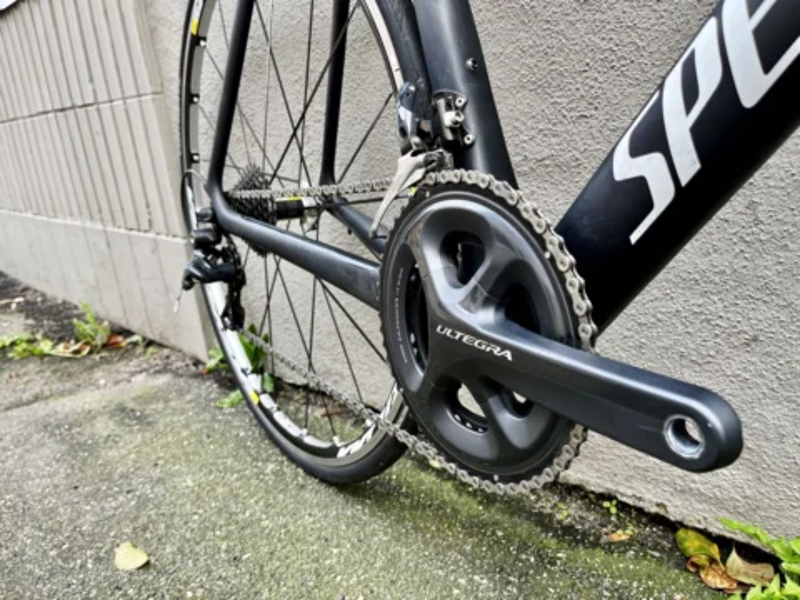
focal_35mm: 26
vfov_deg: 53.1
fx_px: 601
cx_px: 400
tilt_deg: -17.8
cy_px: 300
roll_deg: +6.1
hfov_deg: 67.3
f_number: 1.6
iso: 50
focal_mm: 5.1
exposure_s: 1/122
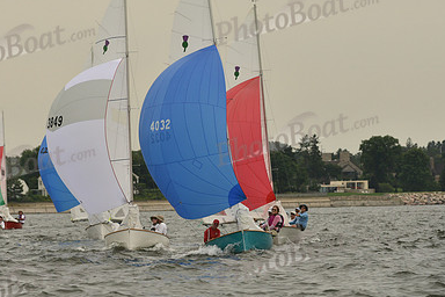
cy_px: 92
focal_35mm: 317
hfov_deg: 6.5
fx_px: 3918
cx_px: 156
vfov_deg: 4.3
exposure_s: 1/1250
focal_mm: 210
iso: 320
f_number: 5.6
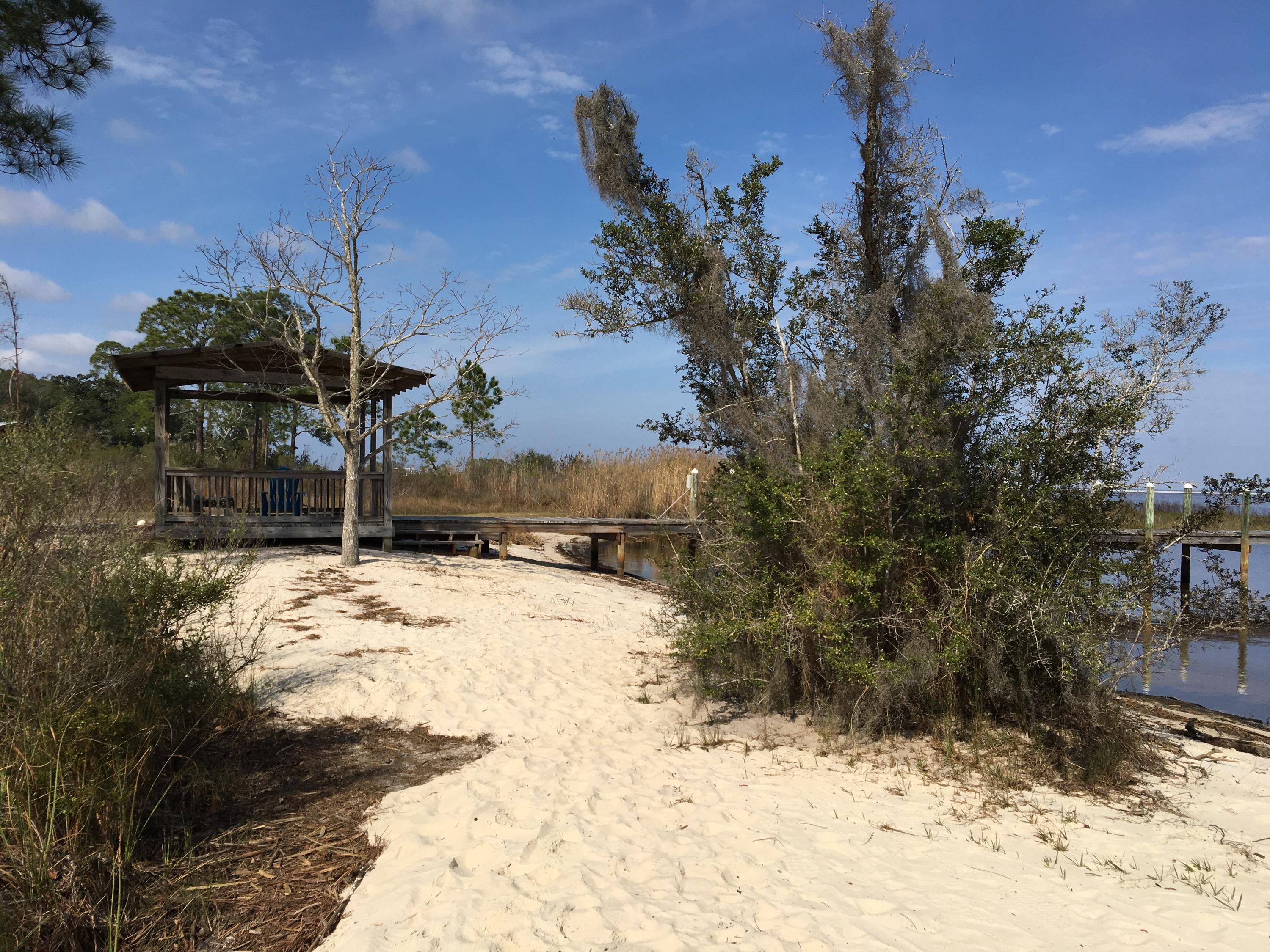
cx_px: 635
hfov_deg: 61.7
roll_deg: -1.4
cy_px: 476
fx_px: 1064
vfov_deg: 48.2
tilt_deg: -0.7
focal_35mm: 29
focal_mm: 4.15
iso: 25
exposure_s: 1/2849
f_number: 2.2
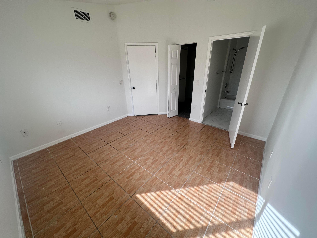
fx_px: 128
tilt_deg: -23.1
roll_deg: +1.2
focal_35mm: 14
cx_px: 158
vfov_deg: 85.7
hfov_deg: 102.1
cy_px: 119
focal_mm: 2.22
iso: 80
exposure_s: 1/99
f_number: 2.2
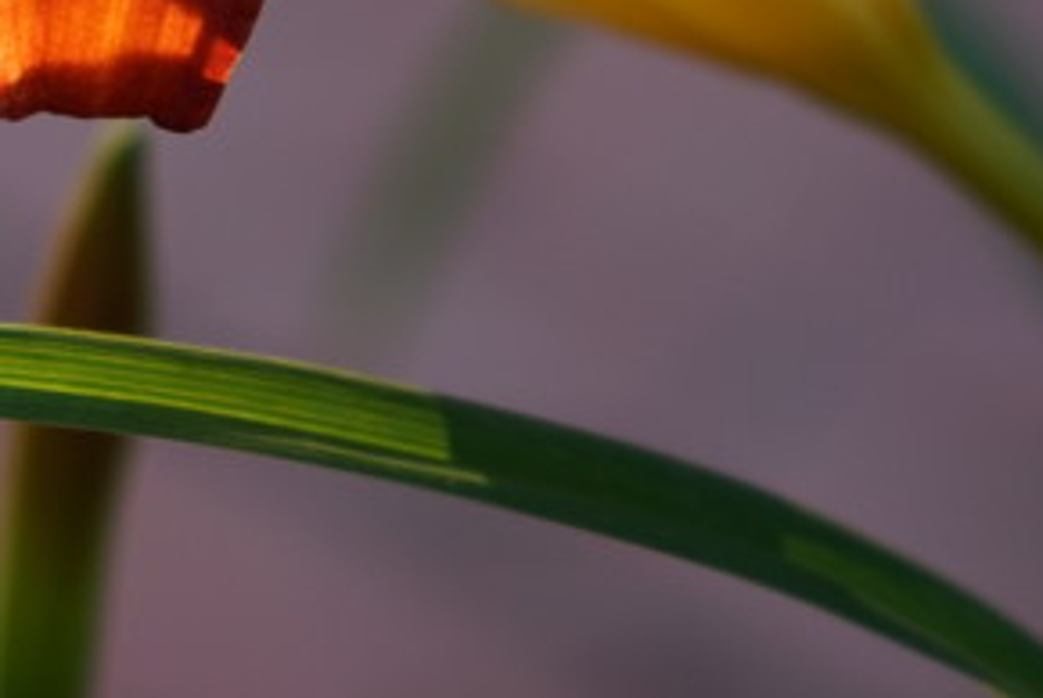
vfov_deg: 6.3
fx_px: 6293
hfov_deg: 9.4
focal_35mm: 217
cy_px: -234
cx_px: 7
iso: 320
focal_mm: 70
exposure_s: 1/80
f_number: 5.6
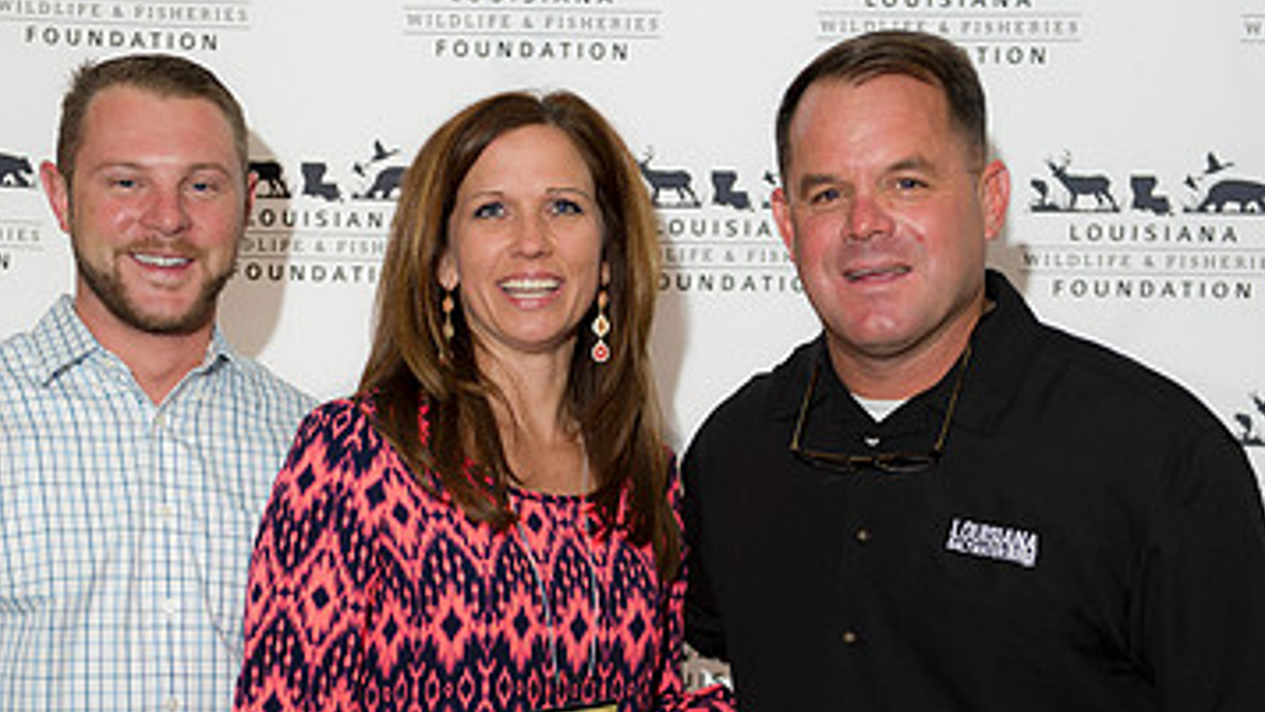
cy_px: 574
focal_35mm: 85
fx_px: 2852
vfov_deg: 14.2
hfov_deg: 25.0
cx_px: 624
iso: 800
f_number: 3.2
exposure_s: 1/125
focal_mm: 50
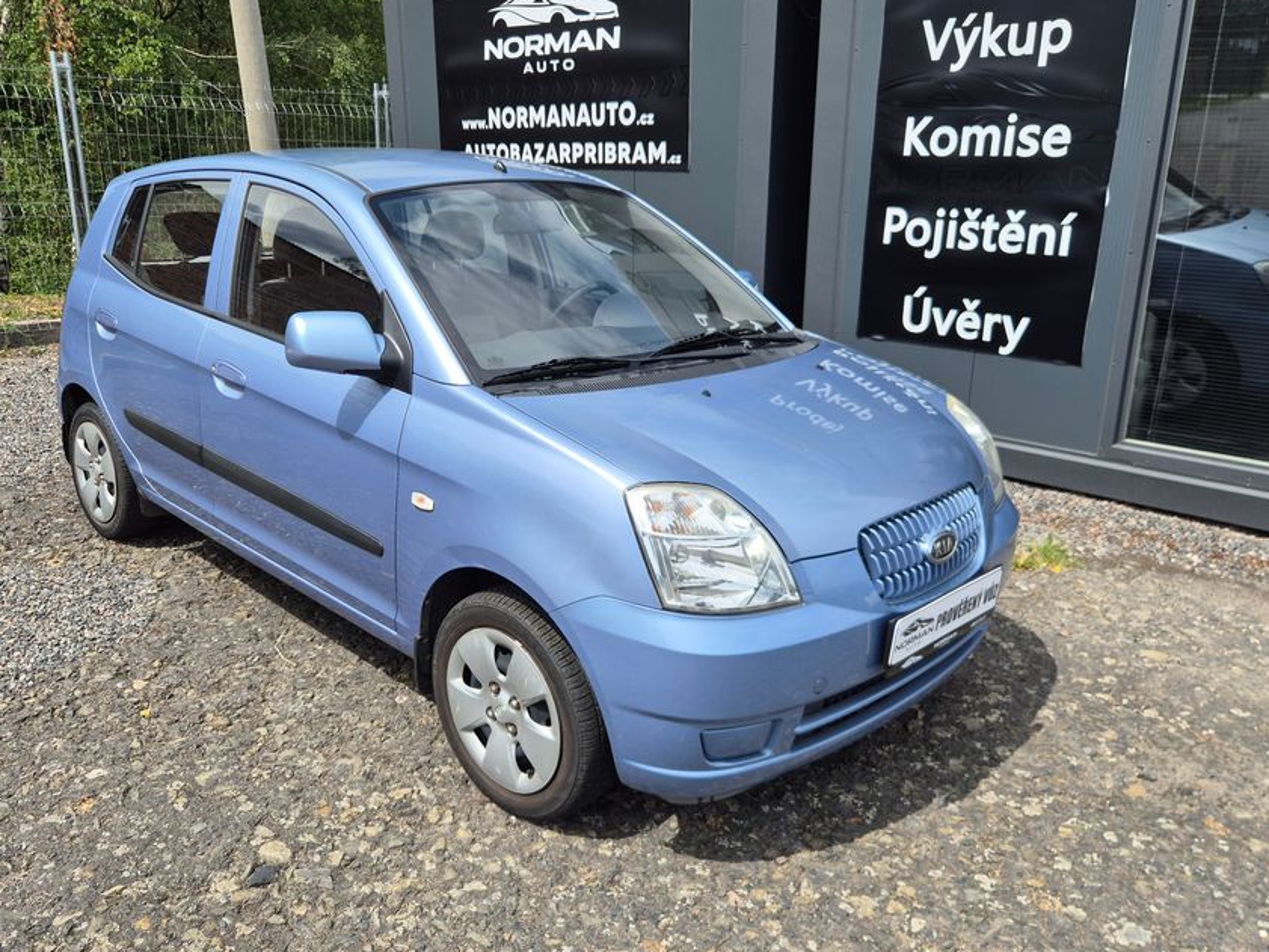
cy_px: 475
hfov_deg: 63.1
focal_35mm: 28
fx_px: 1027
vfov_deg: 49.8
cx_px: 530
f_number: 1.8
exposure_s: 1/1692
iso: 25
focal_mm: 5.4
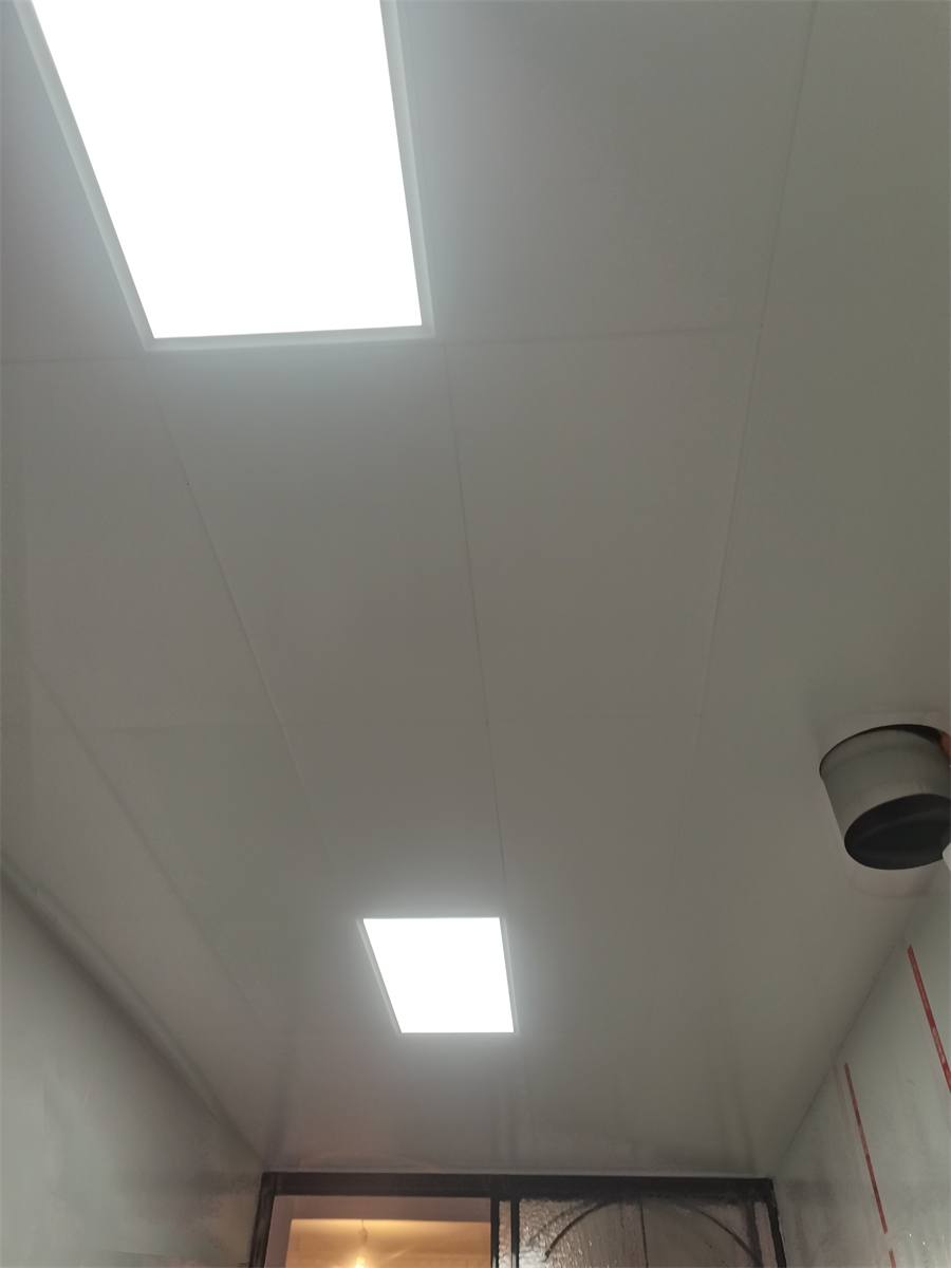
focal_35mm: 26
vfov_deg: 67.3
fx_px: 952
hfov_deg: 53.1
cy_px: 634
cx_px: 476
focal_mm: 5.58
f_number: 1.8
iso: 160
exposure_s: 1/100
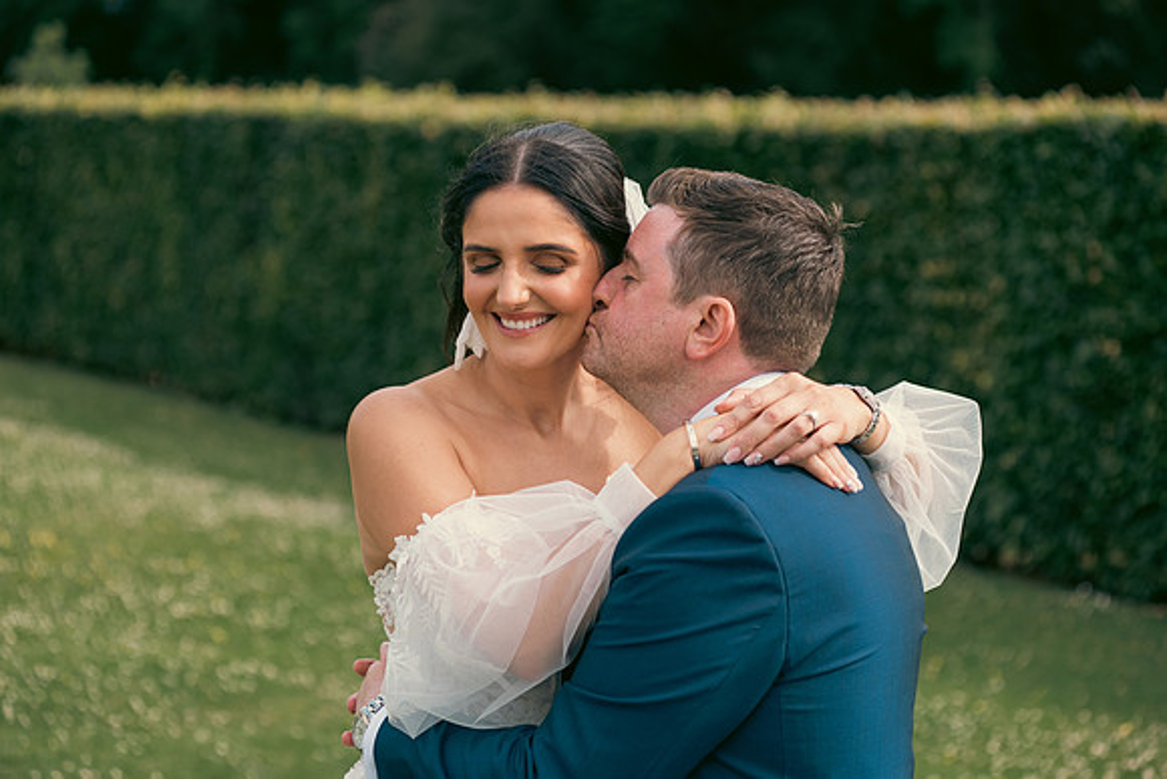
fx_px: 2594
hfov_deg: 25.4
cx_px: 584
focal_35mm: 80
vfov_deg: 17.1
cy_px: 390
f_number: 3.5
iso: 100
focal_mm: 80
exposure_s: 1/320
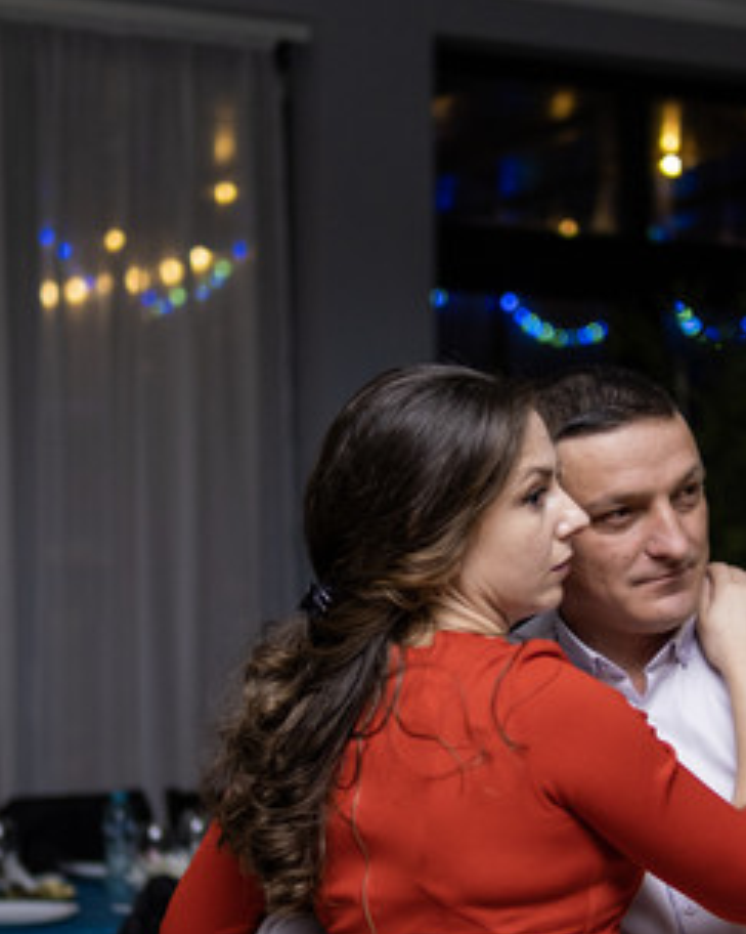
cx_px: 485
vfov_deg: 21.4
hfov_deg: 17.2
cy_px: 625
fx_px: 2457
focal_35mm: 89
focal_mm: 30
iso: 200
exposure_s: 1/100
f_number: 1.4
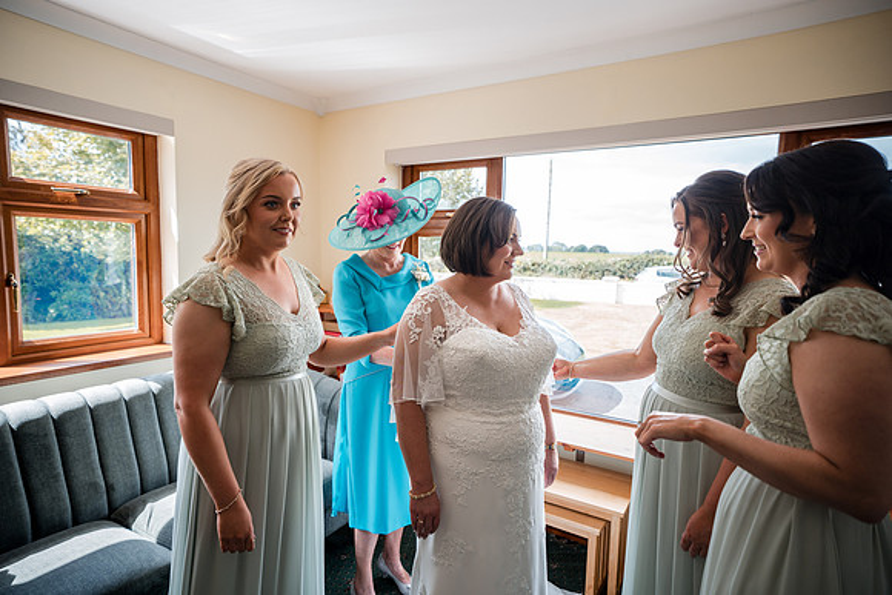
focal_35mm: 20
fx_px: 496
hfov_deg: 84.0
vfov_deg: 62.0
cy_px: 298
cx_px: 446
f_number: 2.8
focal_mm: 20
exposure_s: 1/250
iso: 250
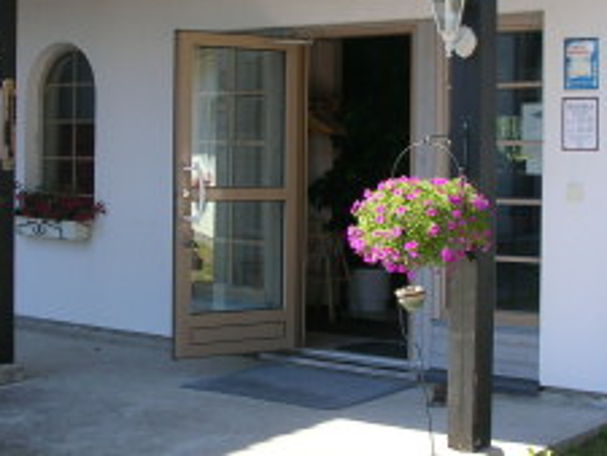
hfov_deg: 27.7
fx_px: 1228
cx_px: 245
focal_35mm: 70
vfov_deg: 21.0
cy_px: 156
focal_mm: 5.8
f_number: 3
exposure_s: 1/243
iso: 50
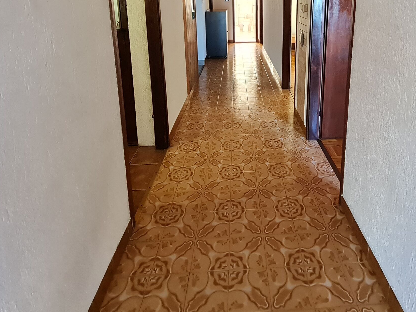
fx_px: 264
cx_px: 254
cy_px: 51
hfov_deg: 75.4
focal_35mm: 22
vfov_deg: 55.6
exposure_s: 1/33
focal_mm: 1.74
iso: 400
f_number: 2.2
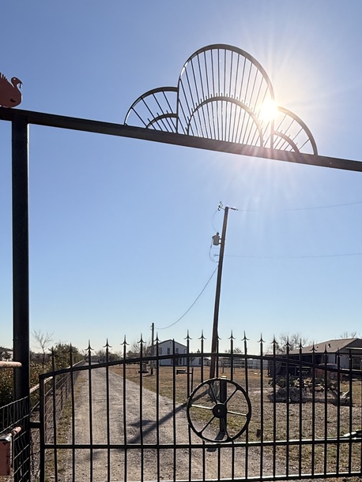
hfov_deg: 42.8
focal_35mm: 33
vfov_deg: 52.7
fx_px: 460
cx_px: 210
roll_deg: -1.9
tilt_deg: -0.9
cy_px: 367
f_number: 2.2
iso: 50
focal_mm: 2.22
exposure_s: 1/6173
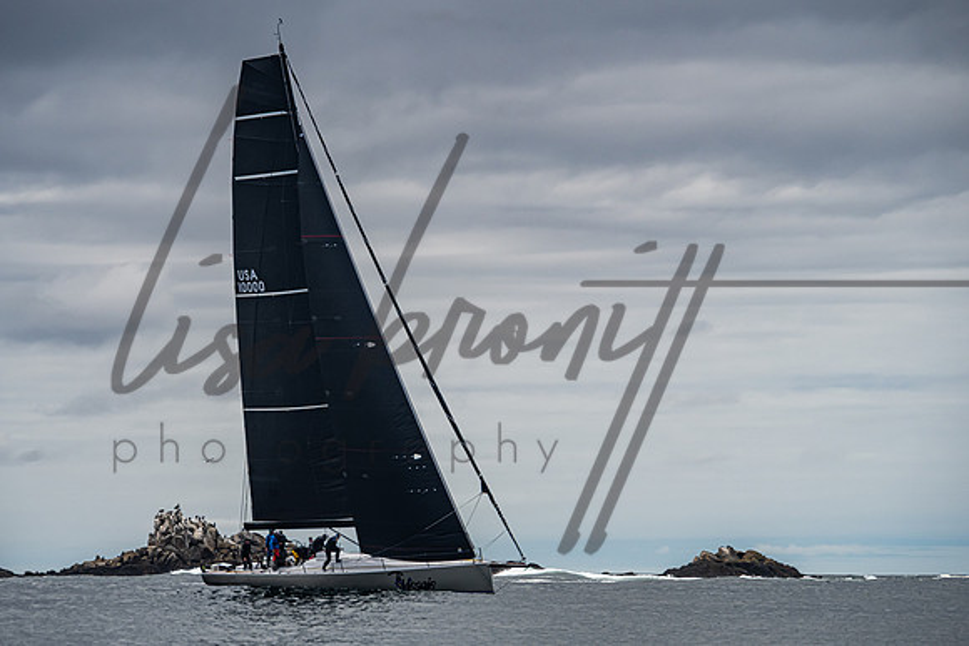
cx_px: 461
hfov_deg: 8.3
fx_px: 6642
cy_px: 314
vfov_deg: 5.6
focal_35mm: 247
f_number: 8
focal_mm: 200
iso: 500
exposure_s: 1/2500
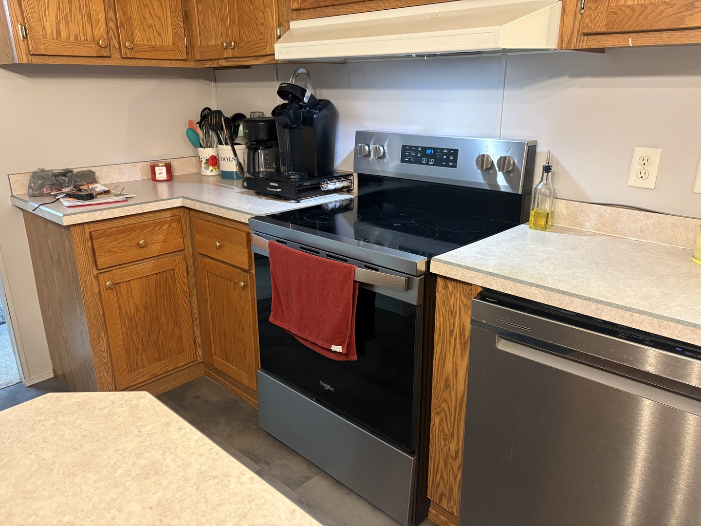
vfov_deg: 53.1
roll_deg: +0.9
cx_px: 350
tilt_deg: -18.1
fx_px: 527
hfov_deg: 67.3
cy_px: 263
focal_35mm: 26
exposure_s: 1/60
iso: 250
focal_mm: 5.96
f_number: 1.6
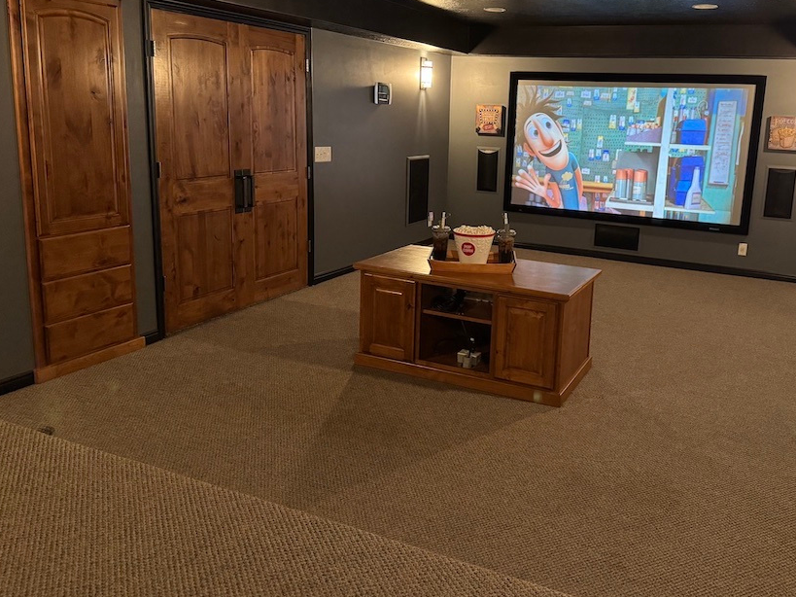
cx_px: 484
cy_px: 235
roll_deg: -2.0
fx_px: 690
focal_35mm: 30
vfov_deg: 46.5
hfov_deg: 59.4
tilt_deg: -10.6
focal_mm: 6.76
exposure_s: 1/40
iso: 800
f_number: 1.78
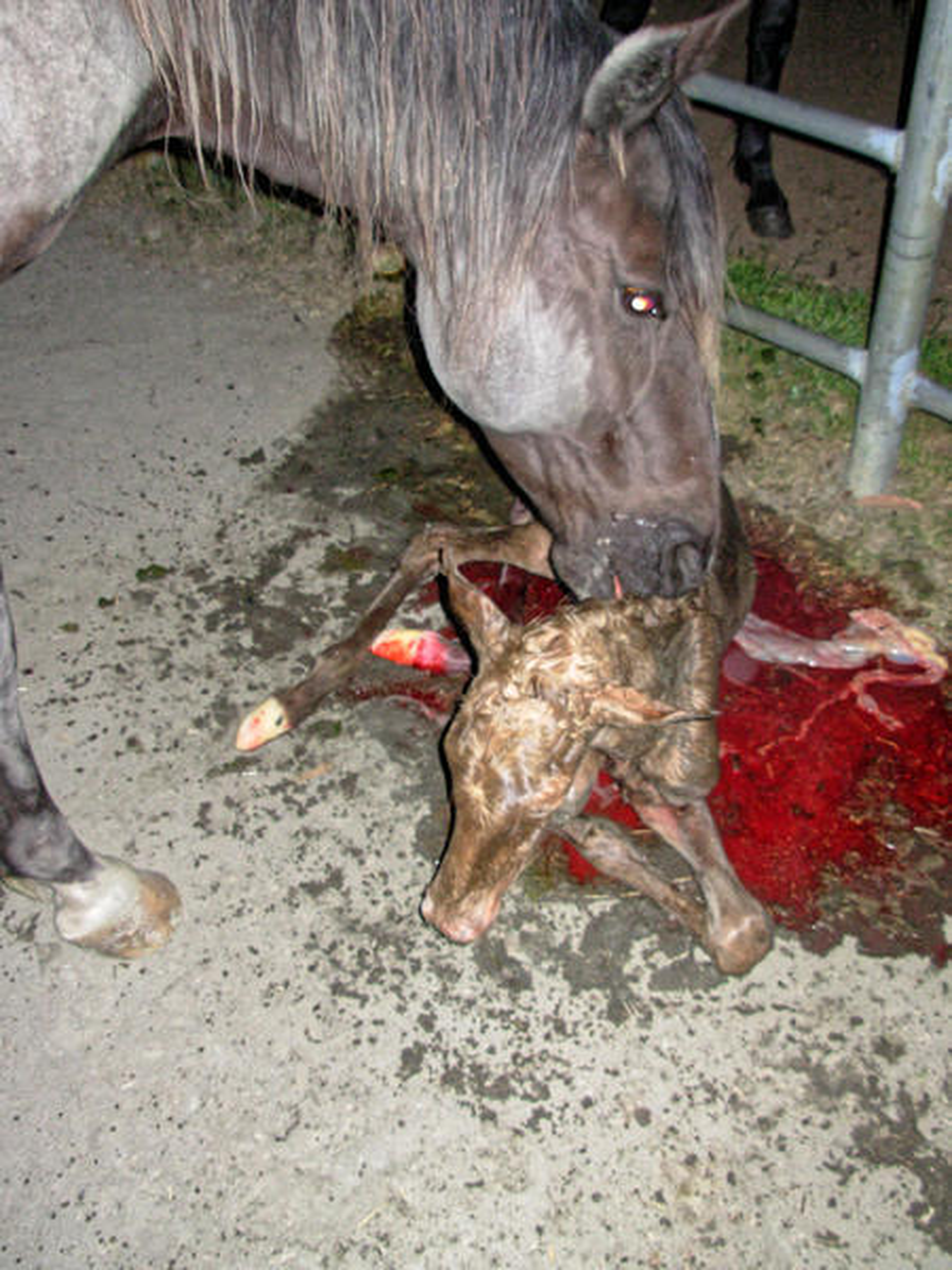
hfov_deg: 37.7
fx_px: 1393
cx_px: 476
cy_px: 635
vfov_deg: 49.0
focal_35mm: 38
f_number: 2.9
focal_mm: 6.3
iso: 141
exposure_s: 1/90.5
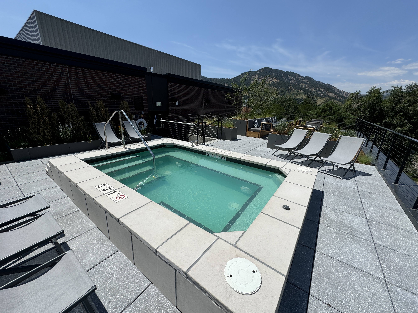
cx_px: 209
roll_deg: -2.3
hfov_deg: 102.1
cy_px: 156
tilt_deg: -17.2
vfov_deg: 85.7
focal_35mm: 14
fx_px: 169
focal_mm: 2.22
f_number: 2.2
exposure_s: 1/3247
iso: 50
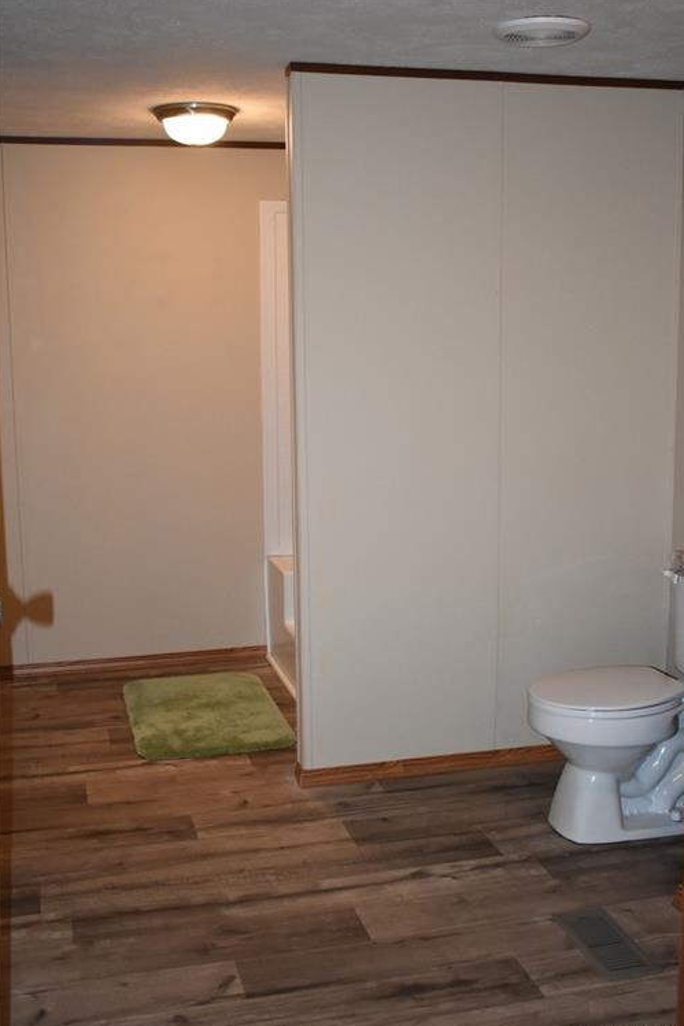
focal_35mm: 40
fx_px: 1140
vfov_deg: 48.5
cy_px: 521
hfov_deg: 33.4
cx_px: 344
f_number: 4
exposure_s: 1/100
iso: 1600
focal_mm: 26
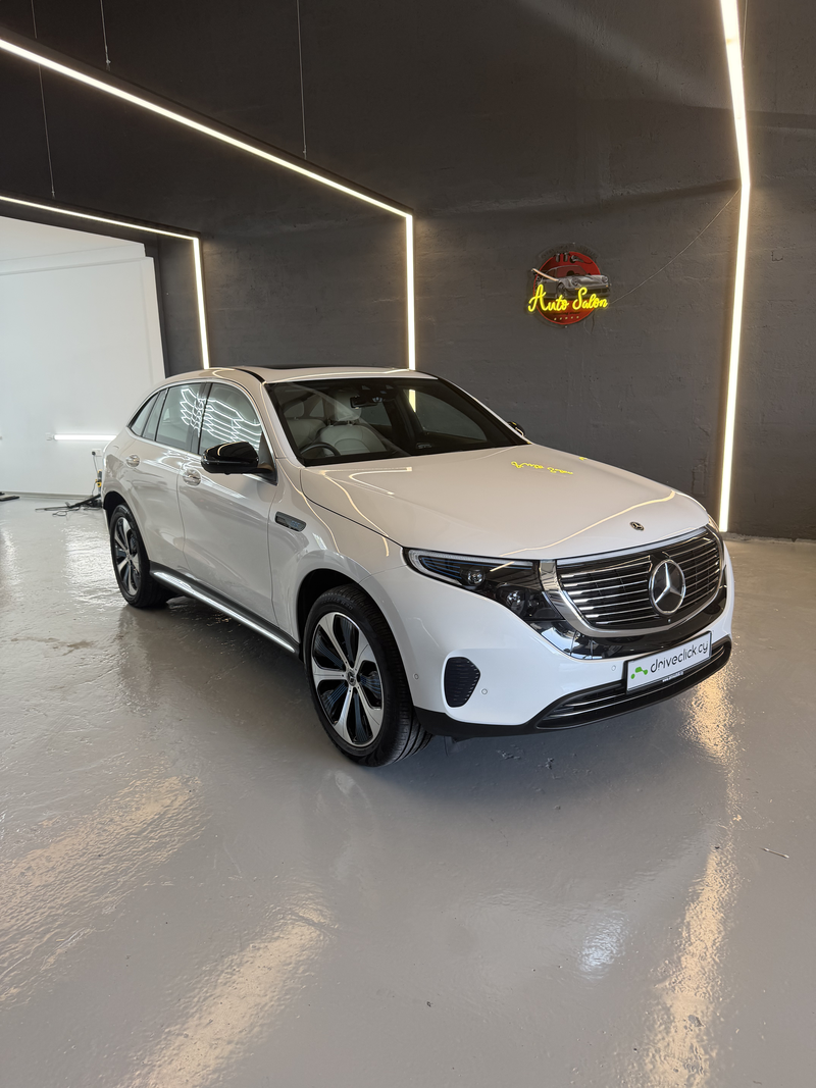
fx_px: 754
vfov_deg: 71.6
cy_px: 544
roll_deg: +1.0
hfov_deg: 56.8
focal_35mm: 24
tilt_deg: -13.1
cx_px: 408
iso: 80
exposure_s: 1/100
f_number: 1.78
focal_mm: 6.76
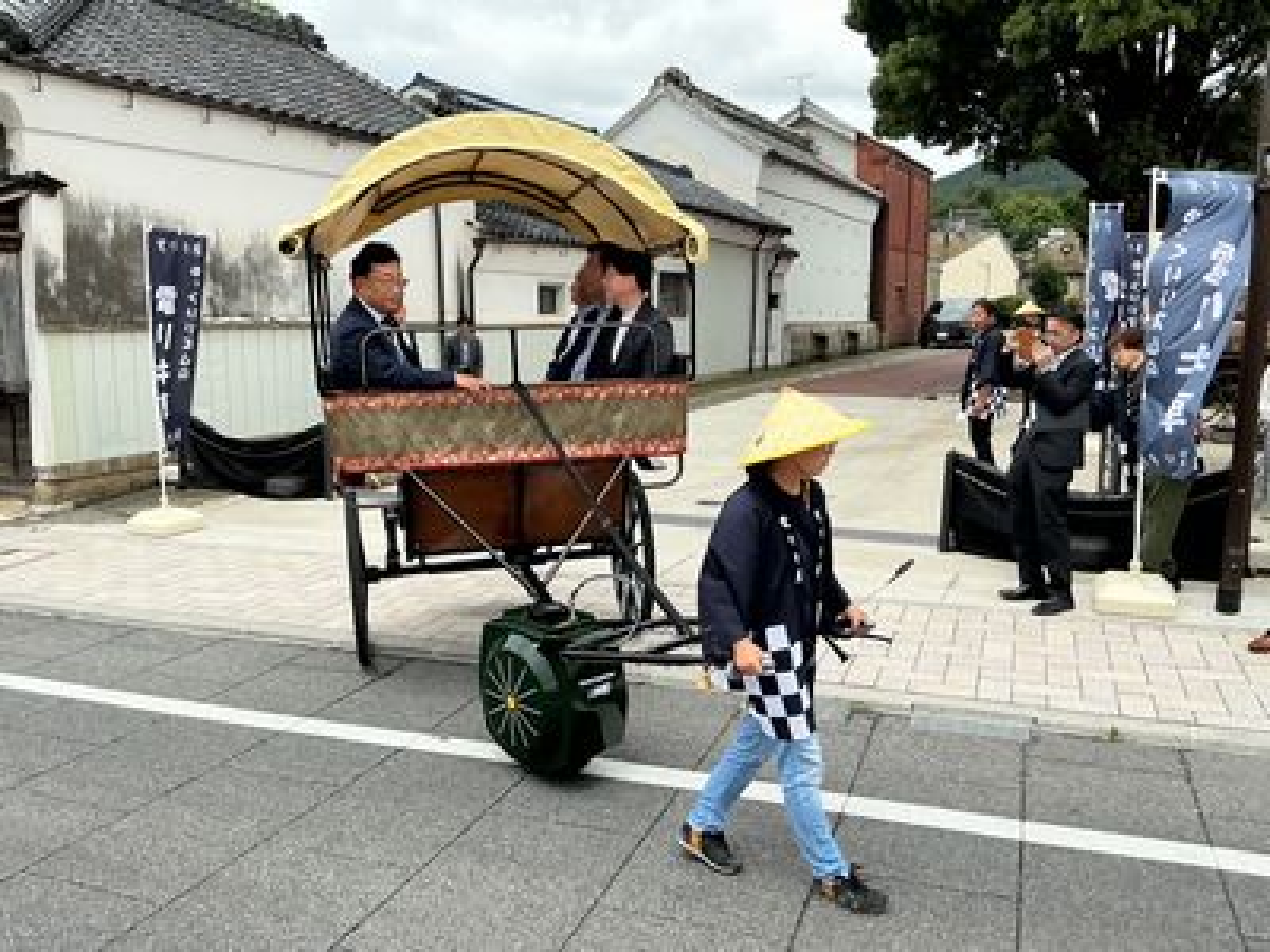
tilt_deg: -13.4
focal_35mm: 29
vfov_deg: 48.2
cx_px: 635
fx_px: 1064
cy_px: 476
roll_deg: +0.0
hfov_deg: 61.7
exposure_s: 1/1534
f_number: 1.8
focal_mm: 3
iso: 25
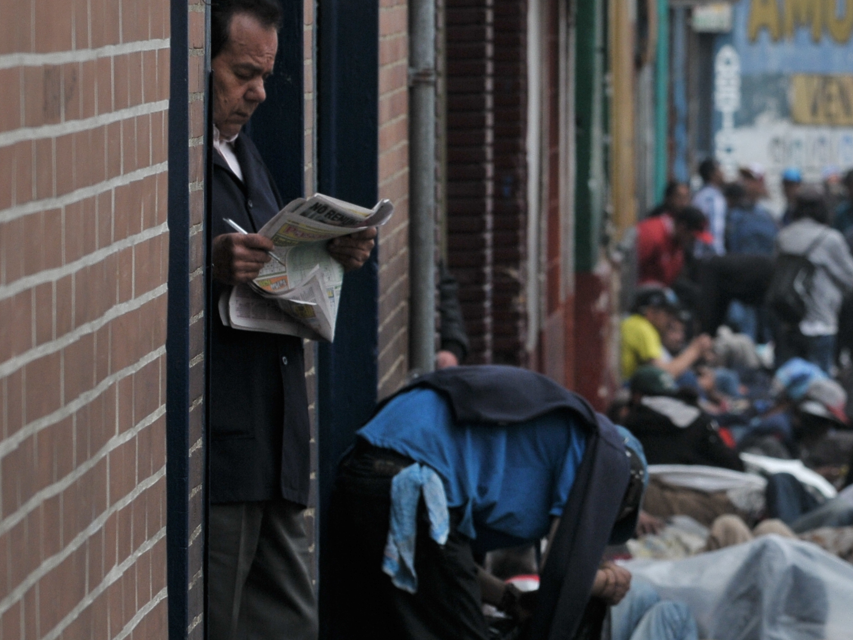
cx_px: 827
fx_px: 8652
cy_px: 362
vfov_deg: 4.2
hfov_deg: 5.6
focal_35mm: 351
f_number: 5.6
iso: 250
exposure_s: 1/640
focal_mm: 105
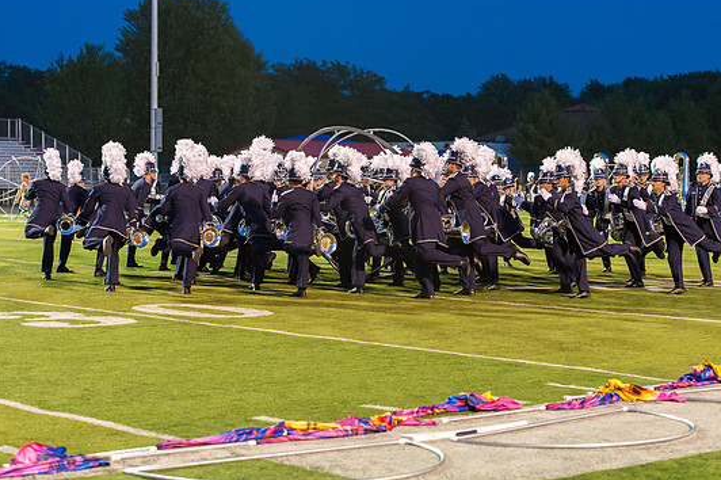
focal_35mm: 80
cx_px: 370
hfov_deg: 25.4
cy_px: 211
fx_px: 1601
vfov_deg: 17.0
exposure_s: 1/320
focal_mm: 70
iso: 6400
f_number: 3.5
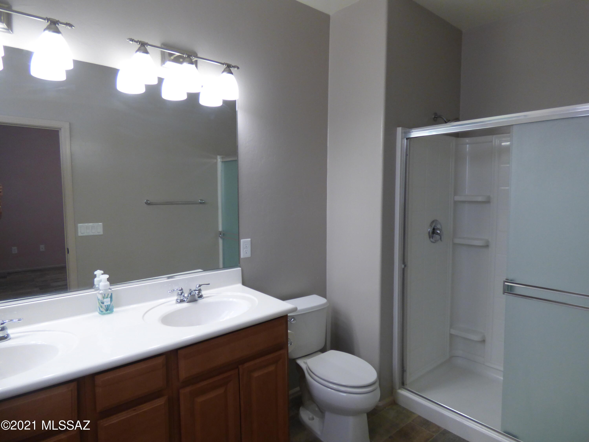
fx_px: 340
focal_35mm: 20
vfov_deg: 66.0
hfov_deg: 81.7
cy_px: 221
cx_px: 294
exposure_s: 1/60
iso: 250
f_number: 2.8
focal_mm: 3.58
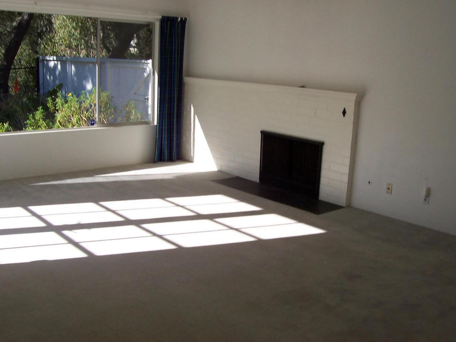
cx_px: 233
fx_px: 501
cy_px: 169
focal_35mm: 38
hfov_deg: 49.0
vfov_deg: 37.7
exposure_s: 1/250
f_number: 5.6
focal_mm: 5.6
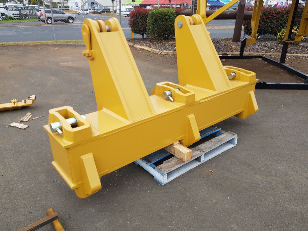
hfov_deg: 67.3
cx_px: 154
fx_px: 231
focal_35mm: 26
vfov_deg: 53.1
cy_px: 116
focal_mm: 4.2
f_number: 1.7
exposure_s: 1/408
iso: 40
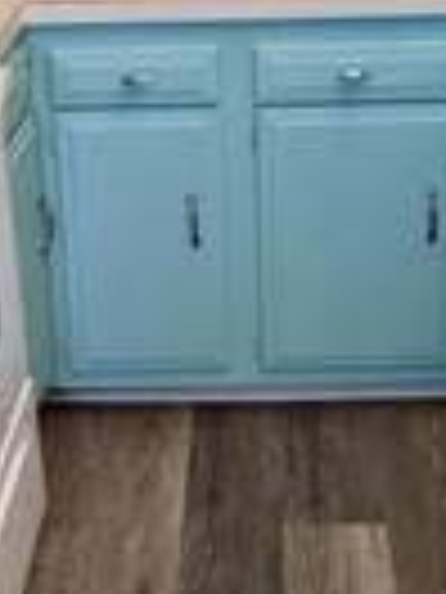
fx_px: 1168
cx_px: 252
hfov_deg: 21.6
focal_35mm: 68
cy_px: -22
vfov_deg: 26.7
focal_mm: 2.22
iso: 160
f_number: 2.2
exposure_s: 1/120
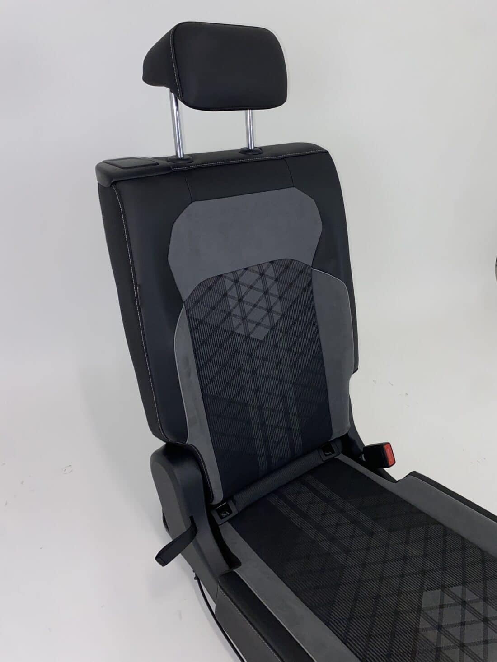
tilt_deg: -29.6
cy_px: 331
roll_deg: -2.5
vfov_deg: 67.3
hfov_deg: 53.1
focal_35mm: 26
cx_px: 248
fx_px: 498
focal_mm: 4.25
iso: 32
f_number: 1.8
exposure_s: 1/172
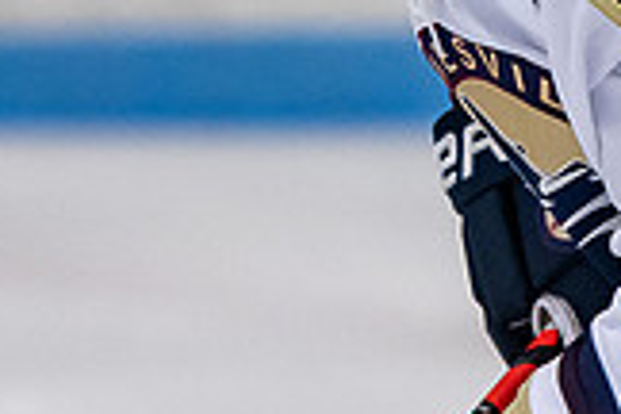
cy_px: -378
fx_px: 24286
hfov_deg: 1.5
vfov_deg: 1.0
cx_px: 484
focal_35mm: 1408
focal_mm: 200
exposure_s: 1/800
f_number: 3.5
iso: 2000
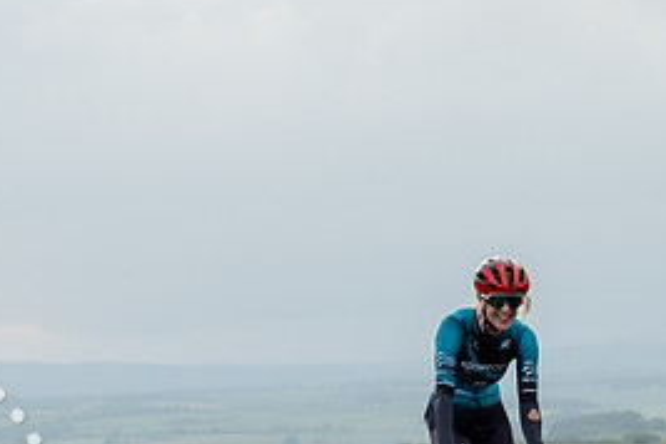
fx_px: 4199
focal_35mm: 227
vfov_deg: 6.0
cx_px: 514
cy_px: 470
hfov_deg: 9.1
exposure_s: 1/1000
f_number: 4
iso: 400
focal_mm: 73
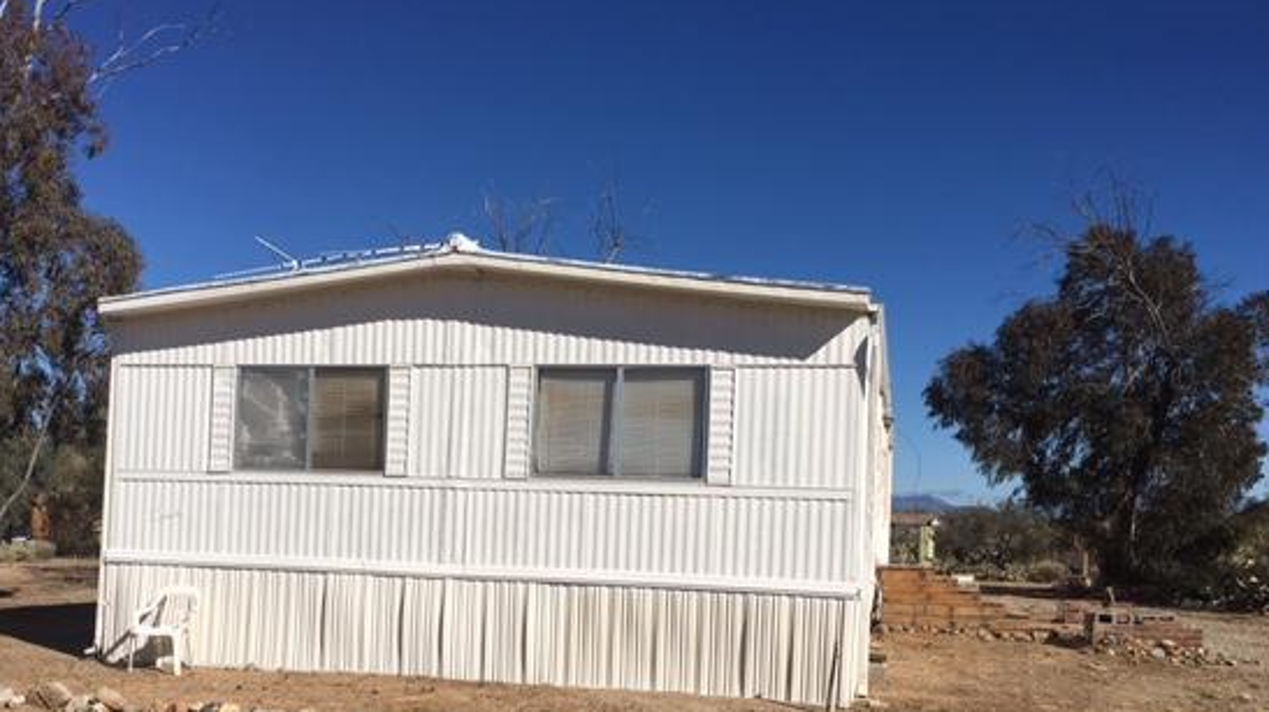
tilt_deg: +0.0
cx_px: 550
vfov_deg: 31.5
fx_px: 1244
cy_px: 513
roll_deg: -2.6
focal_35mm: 37
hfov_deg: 53.9
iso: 25
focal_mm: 4.15
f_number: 2.2
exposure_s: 1/4525
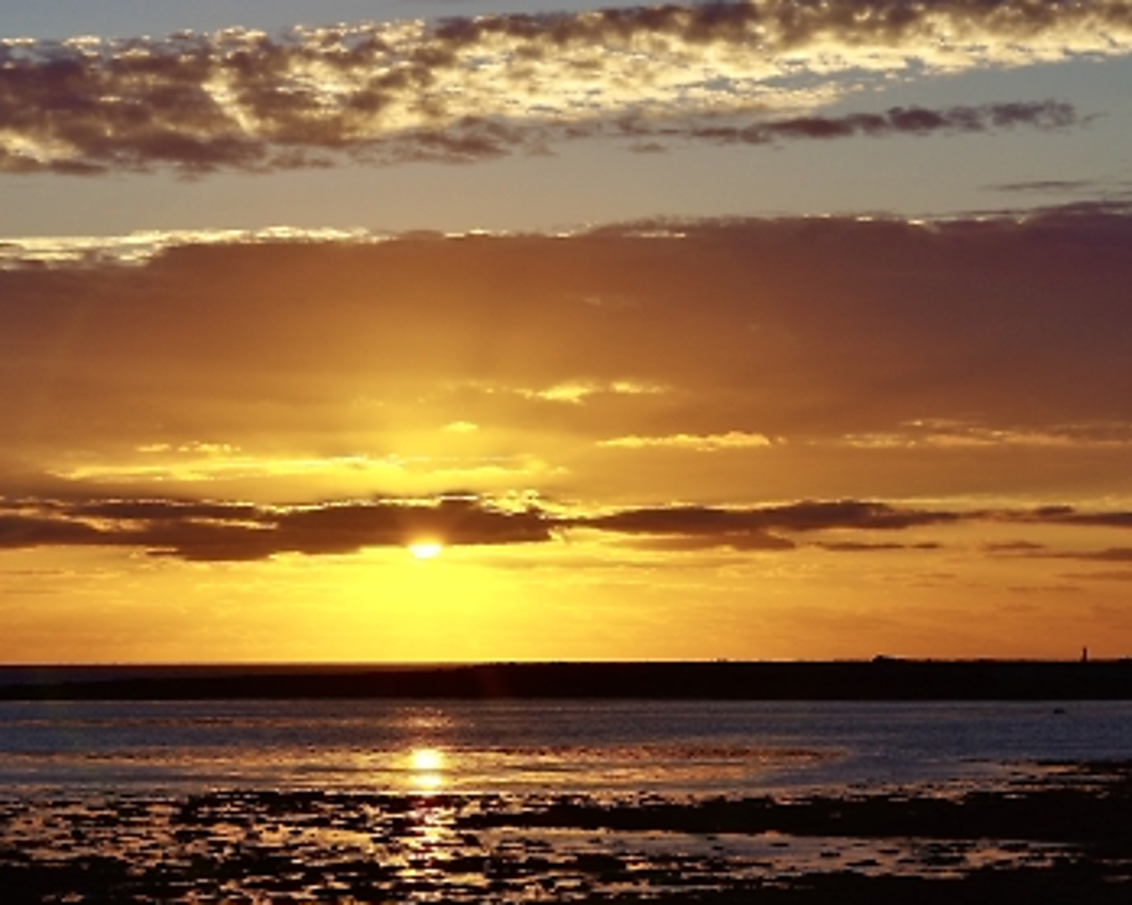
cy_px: 490
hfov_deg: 16.6
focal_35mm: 116
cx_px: 454
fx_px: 3885
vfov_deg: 13.3
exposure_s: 1/320
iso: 200
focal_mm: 48
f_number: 9
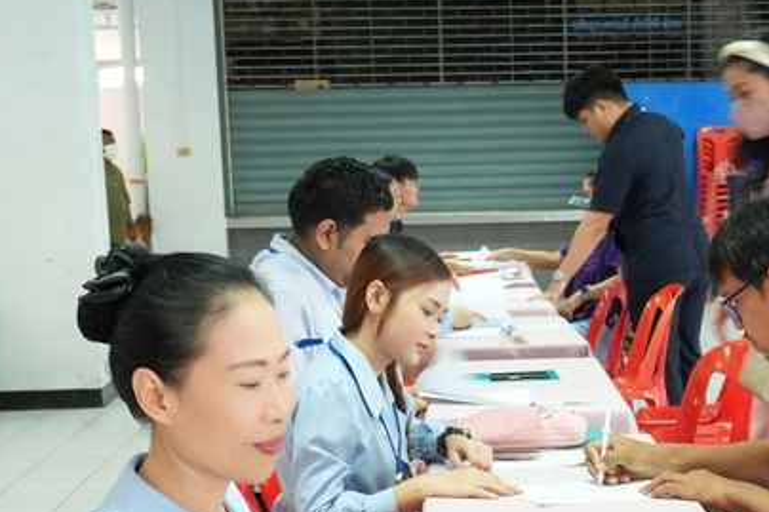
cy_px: 567
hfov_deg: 21.9
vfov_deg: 14.5
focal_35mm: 92
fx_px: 1964
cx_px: 595
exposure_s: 1/20
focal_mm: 22
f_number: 4.5
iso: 1600
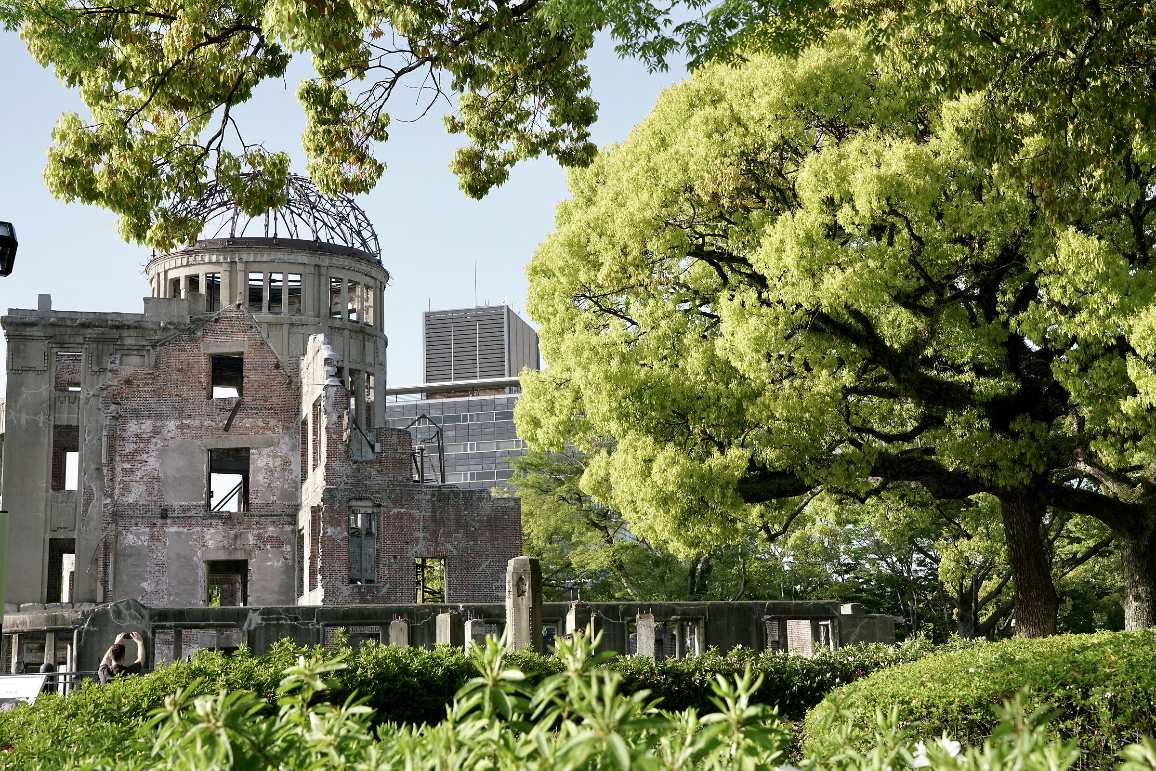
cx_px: 578
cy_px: 386
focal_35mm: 45
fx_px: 1445
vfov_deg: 29.9
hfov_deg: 43.6
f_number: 9
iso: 500
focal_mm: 45
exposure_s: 1/320
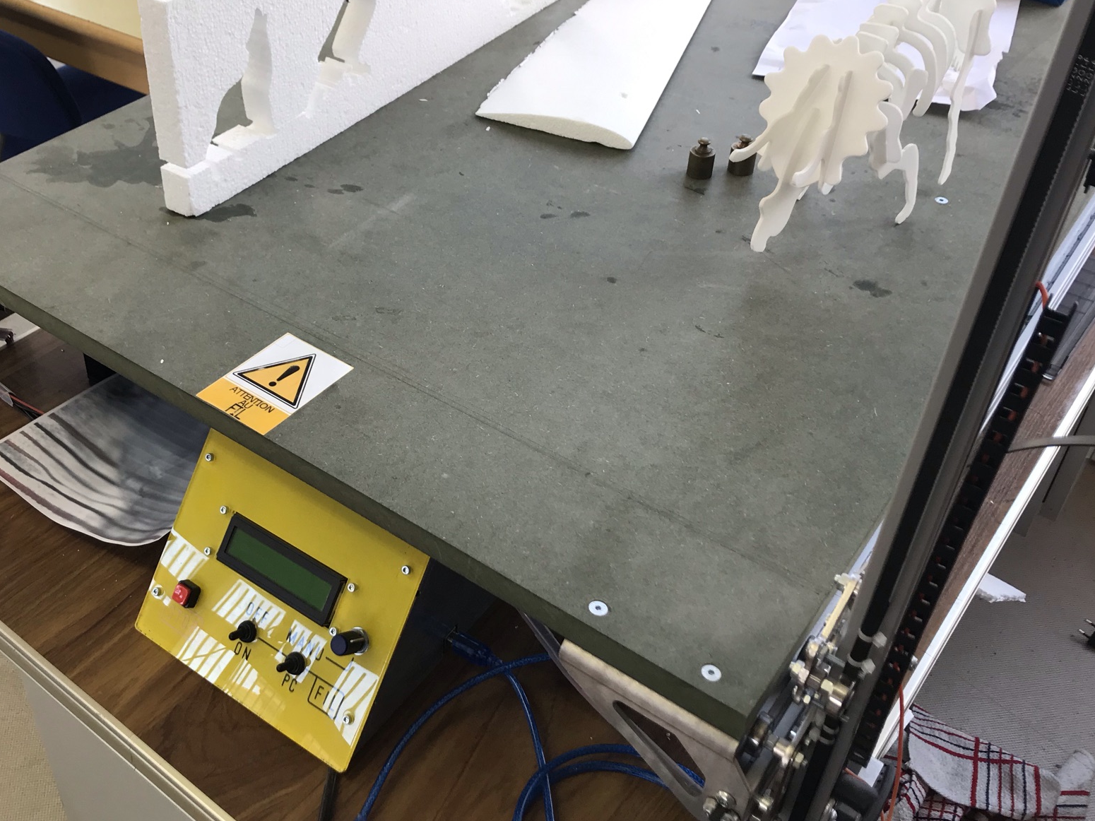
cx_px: 425
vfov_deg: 38.6
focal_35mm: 37
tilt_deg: -36.7
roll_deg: +0.0
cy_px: 345
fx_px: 1170
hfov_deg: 49.8
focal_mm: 3.99
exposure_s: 1/50
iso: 20
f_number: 1.8
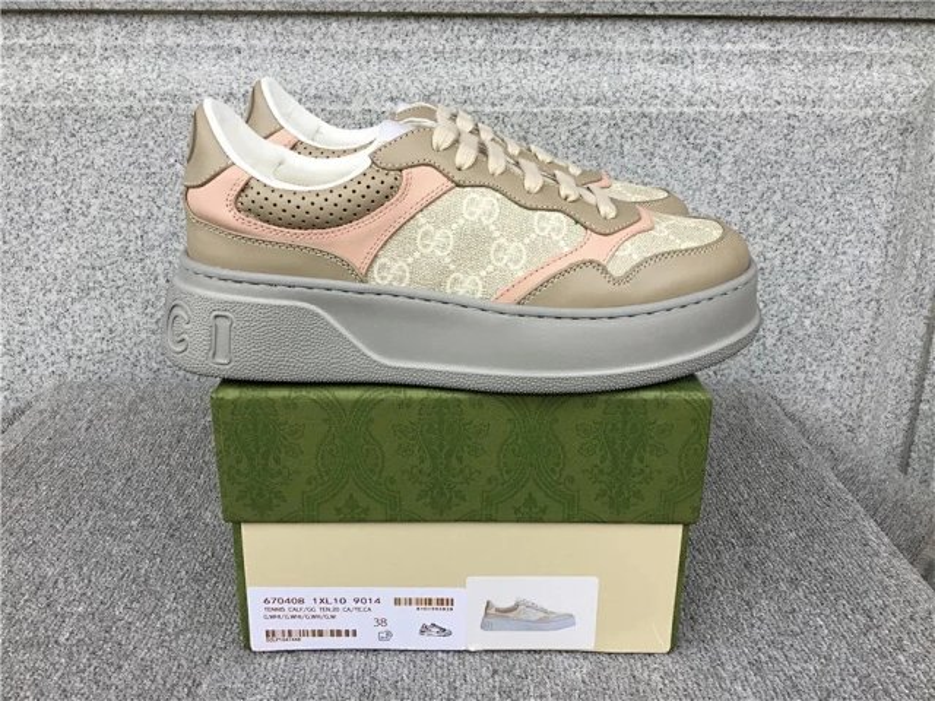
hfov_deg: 58.4
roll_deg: +0.0
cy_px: 350
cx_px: 468
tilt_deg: -19.3
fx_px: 837
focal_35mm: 31
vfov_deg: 45.4
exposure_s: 1/122
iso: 25
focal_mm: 3.3
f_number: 2.4
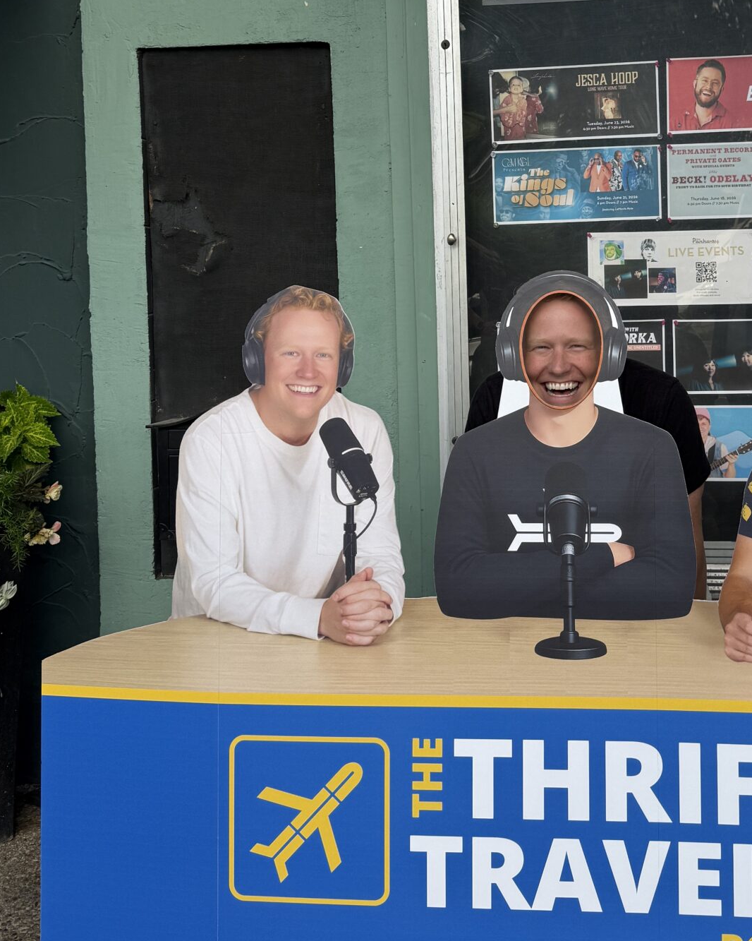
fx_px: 1252
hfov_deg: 32.6
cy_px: 286
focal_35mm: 45
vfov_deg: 40.5
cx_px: 583
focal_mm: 6.76
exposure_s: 1/765
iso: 80
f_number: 1.78
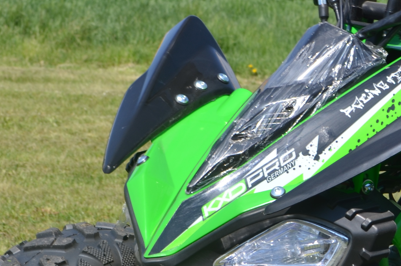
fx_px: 1623
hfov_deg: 13.8
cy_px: 256
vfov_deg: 9.3
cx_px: 434
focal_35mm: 146
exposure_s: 1/200
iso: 100
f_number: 8
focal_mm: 32
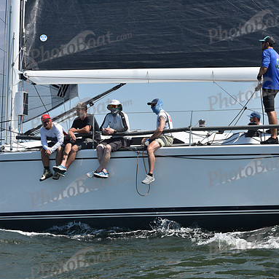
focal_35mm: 90
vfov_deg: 19.3
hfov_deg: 19.3
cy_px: 140
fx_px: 821
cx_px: 170
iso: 250
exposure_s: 1/1250
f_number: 8
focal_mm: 70
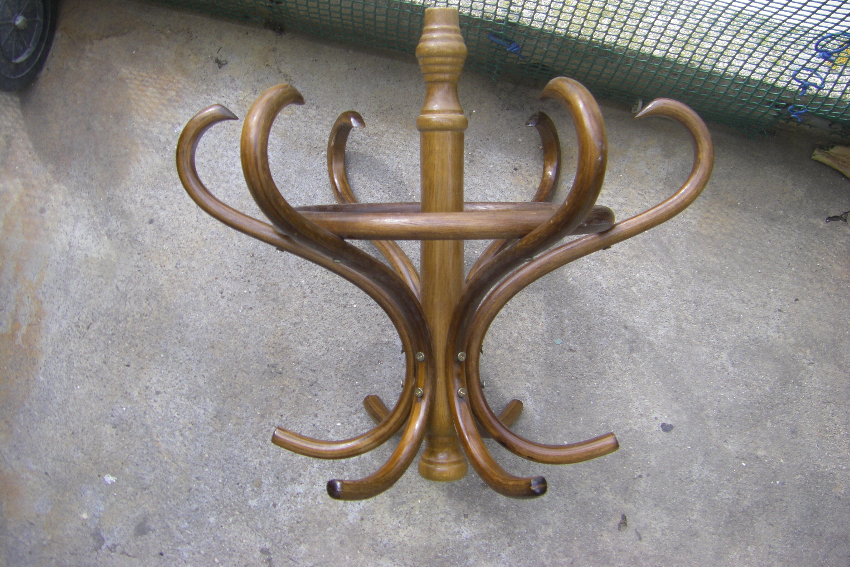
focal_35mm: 40
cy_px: 265
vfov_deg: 33.4
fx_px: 944
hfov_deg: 48.5
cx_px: 421
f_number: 3.5
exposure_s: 1/100
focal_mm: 6.3
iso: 64
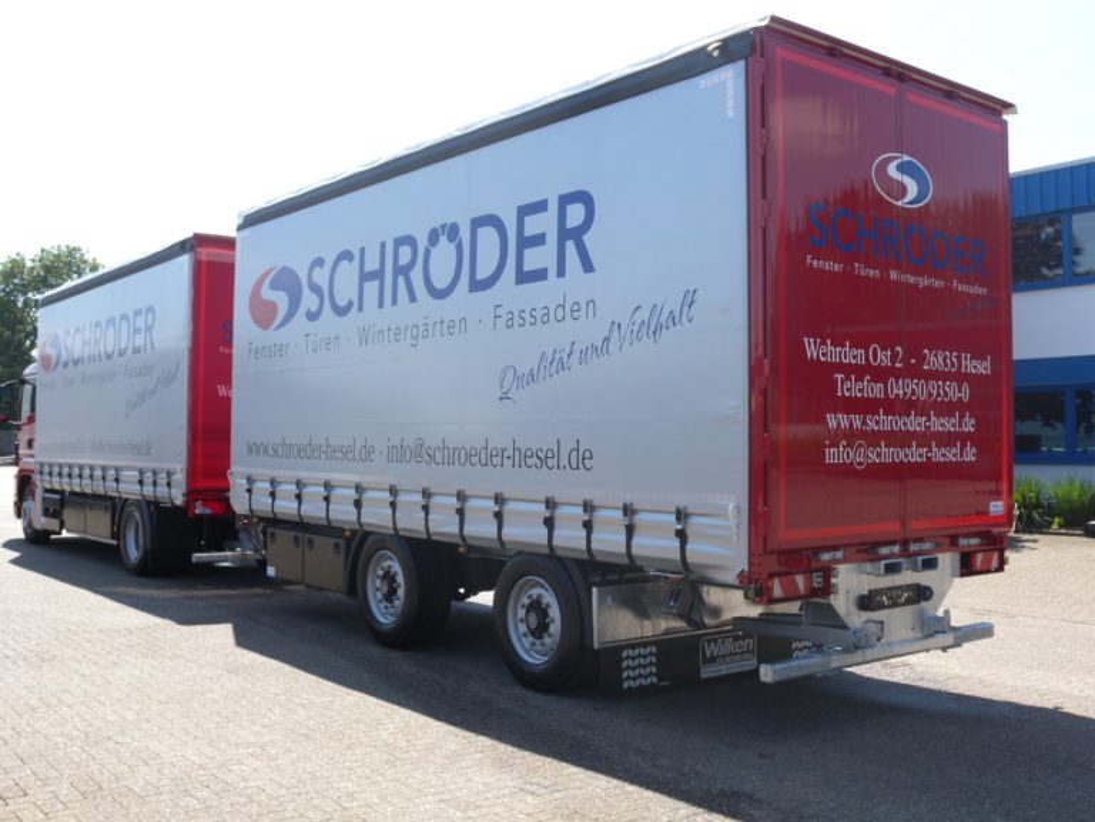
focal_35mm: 34
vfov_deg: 41.8
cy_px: 411
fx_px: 1076
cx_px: 548
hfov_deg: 54.0
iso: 64
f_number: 5
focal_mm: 7.3
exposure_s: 1/211
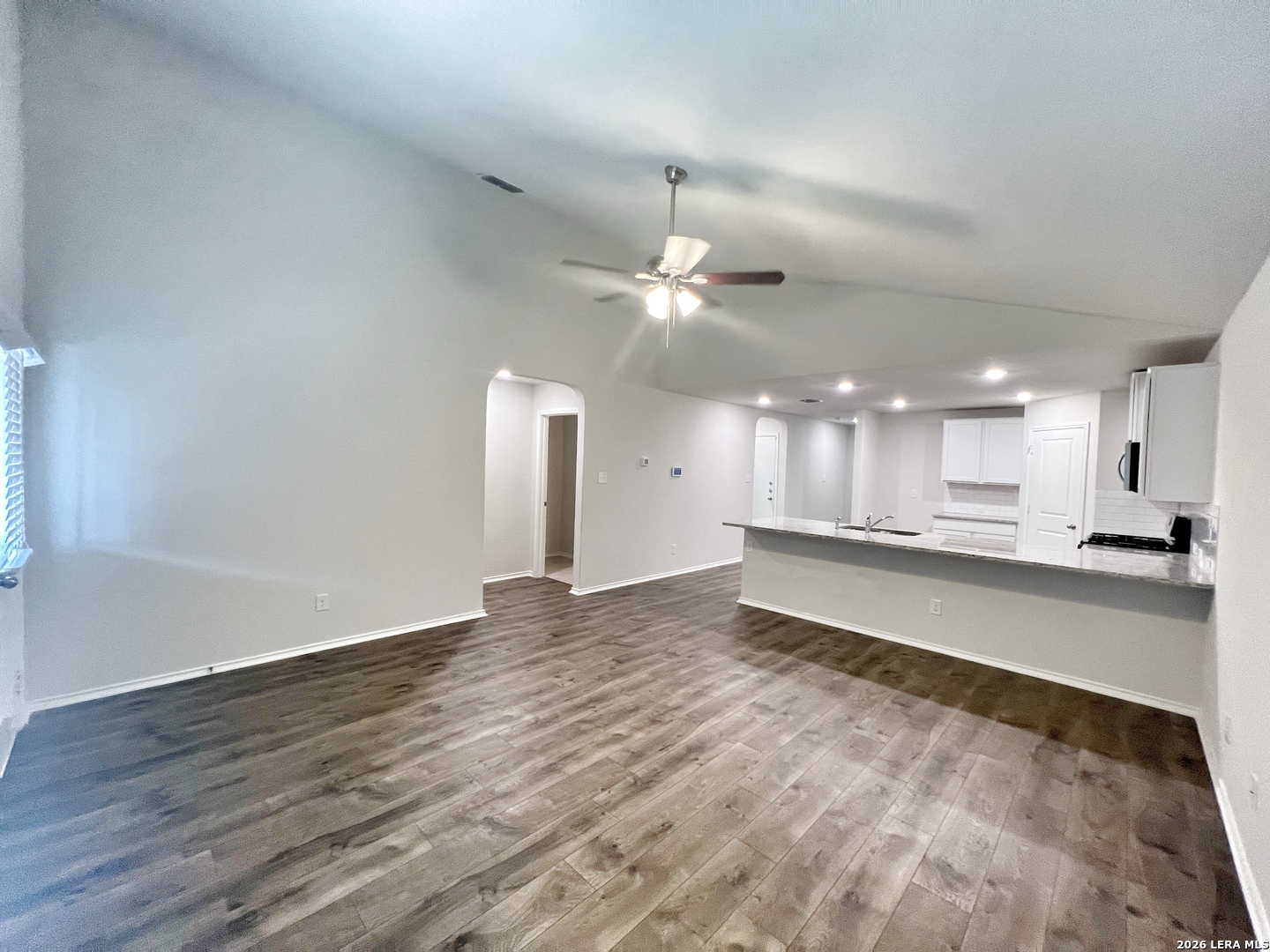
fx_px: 477
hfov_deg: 106.2
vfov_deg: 89.9
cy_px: 476
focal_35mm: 13
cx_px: 635
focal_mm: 1.57
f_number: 1.8
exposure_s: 1/60
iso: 160
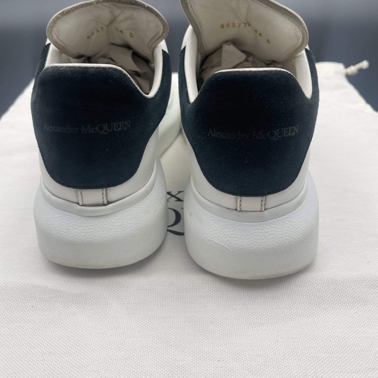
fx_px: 395
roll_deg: +3.2
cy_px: 161
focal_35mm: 32
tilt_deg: -33.6
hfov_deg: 51.1
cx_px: 186
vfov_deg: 50.9
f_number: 1.6
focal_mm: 5.1
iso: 32
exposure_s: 1/611
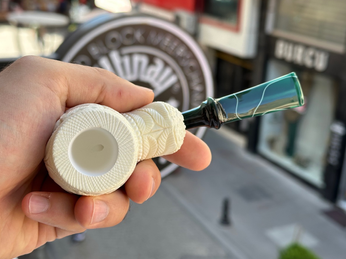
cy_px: 132
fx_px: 520
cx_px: 172
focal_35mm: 52
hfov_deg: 36.8
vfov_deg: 28.0
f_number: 1.78
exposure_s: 1/491
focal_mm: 6.86
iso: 64
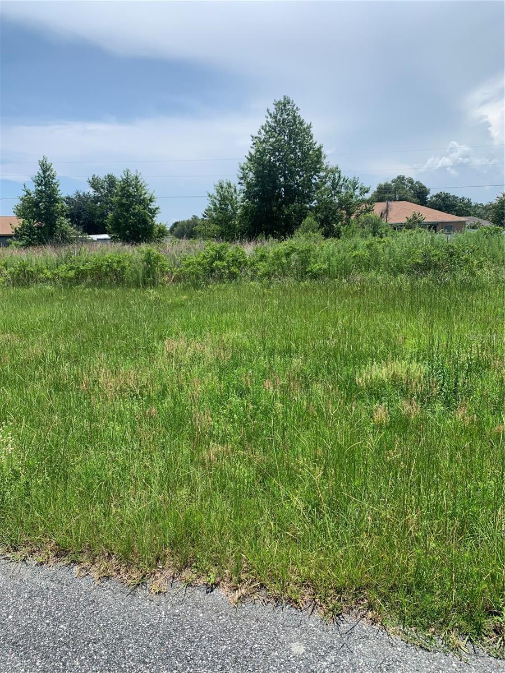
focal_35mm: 26
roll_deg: +1.4
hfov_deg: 53.1
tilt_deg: -12.2
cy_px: 336
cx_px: 252
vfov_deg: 67.3
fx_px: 506
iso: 25
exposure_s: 1/2611
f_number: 1.8
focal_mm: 4.25
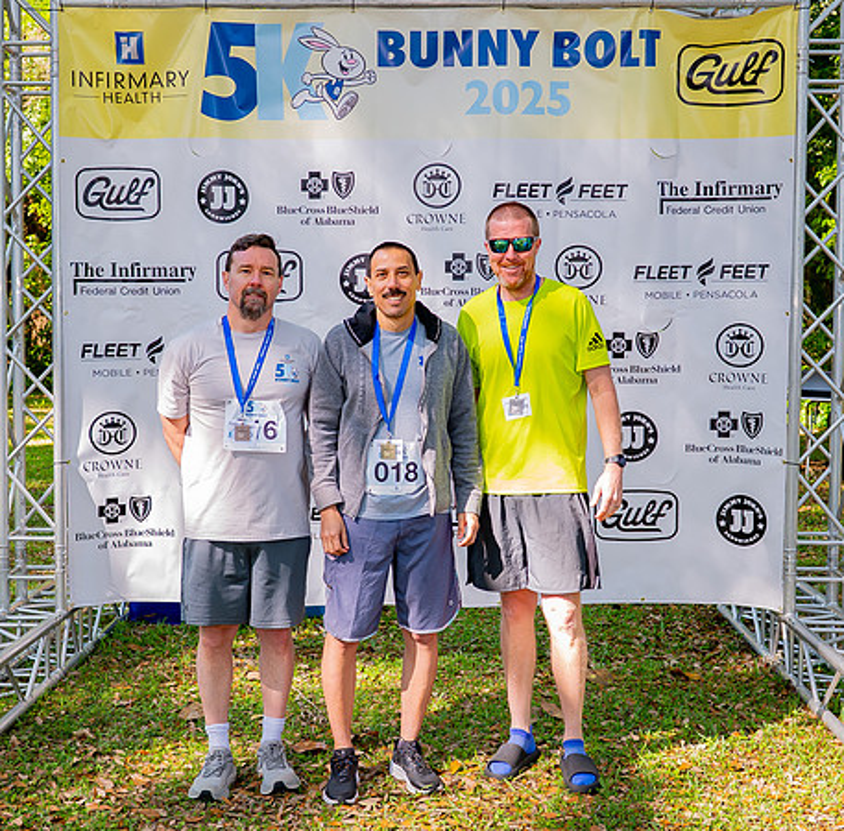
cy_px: 404
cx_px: 417
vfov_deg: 33.3
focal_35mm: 51
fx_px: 1388
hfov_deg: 33.8
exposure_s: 1/200
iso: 320
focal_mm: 35
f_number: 4
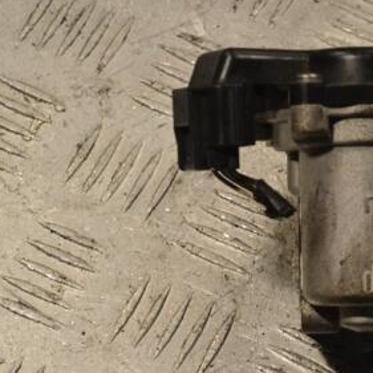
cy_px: 204
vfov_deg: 11.7
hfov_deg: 11.5
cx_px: 378
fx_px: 1828
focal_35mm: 150
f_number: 11
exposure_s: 1/500
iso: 3200
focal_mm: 55
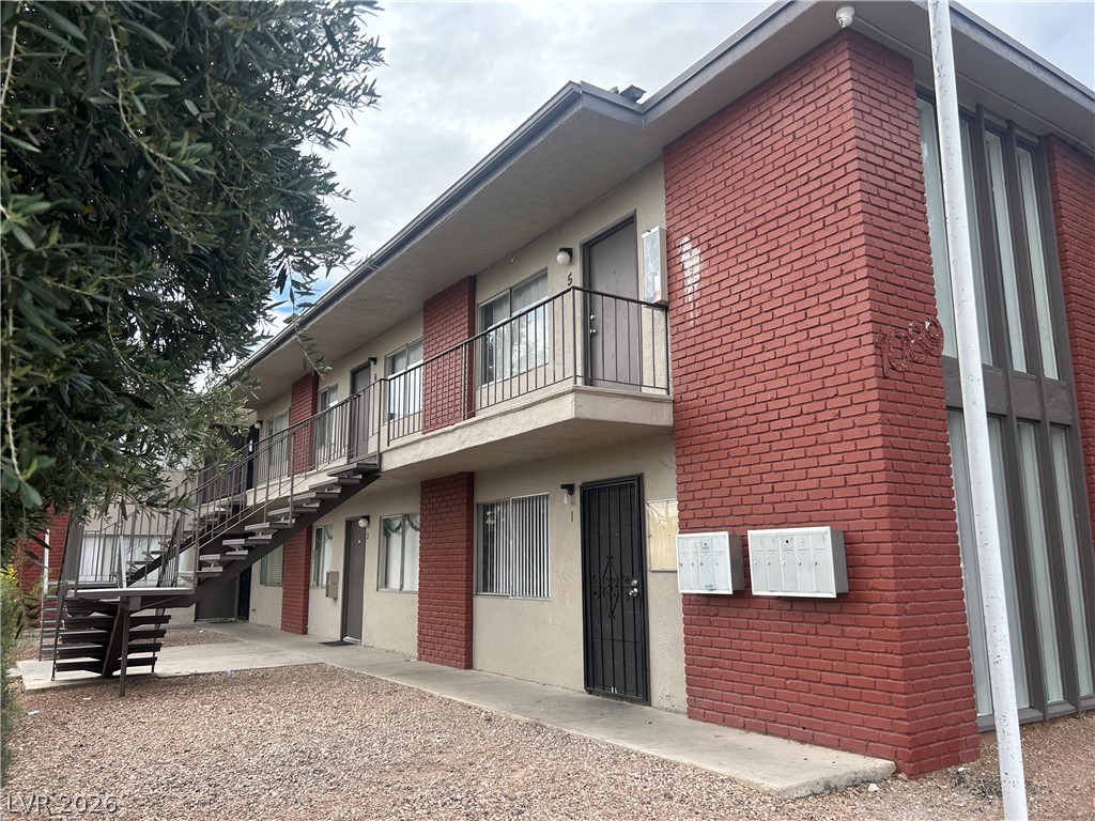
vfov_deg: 53.1
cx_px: 548
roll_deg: +0.0
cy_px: 410
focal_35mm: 26
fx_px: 822
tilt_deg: +9.3
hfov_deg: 67.3
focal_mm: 5.7
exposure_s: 1/1511
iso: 50
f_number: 1.5
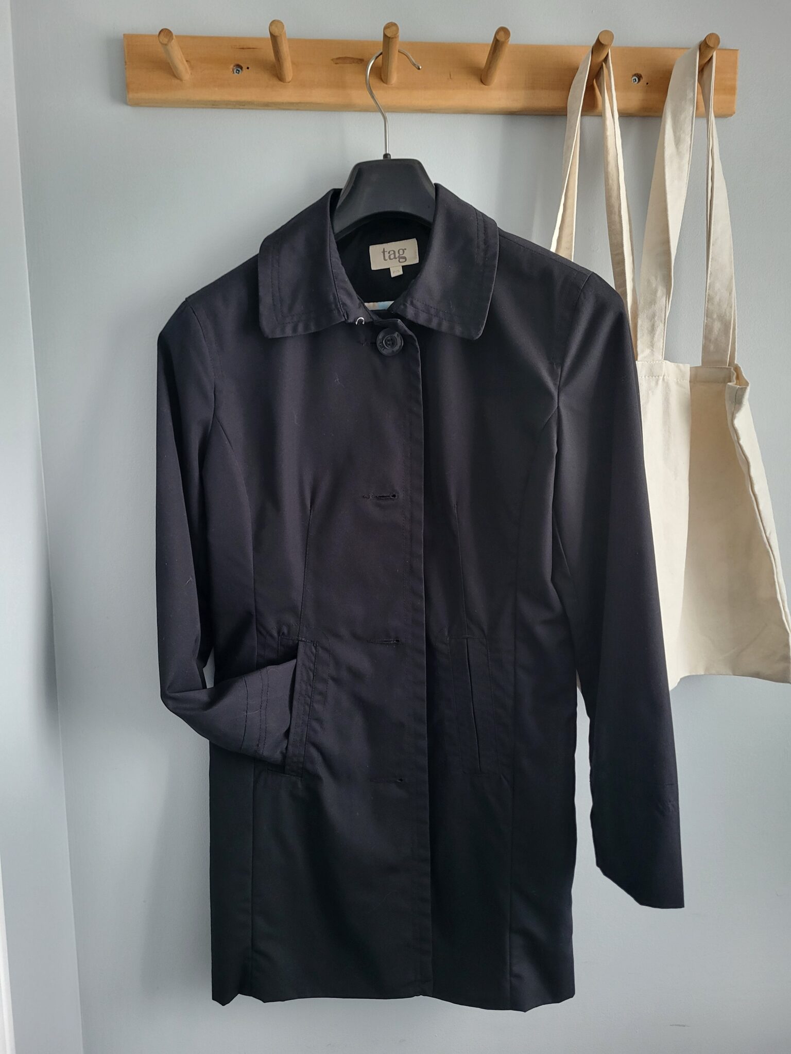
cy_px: 527
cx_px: 396
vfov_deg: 67.3
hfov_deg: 53.1
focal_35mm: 26
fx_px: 792
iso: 320
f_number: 1.8
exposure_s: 1/40
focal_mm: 5.4
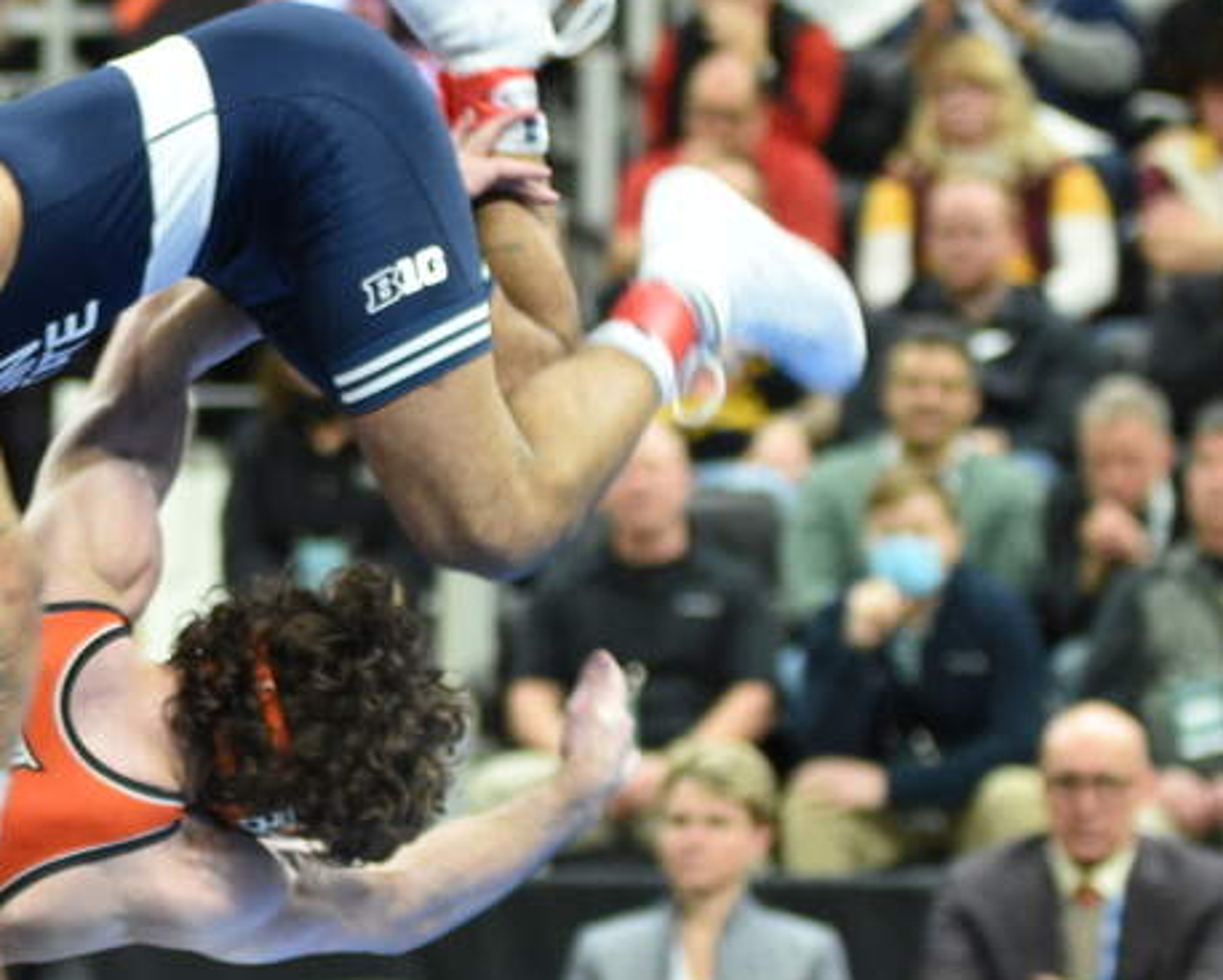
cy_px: 585
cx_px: -107
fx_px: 11481
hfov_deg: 6.1
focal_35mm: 317
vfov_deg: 4.9
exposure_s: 1/320
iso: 1400
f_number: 2.8
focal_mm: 86
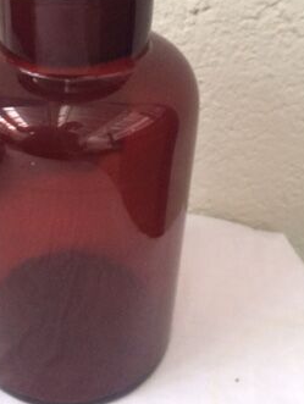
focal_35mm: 56
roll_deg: -3.1
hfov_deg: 26.1
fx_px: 654
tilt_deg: -31.1
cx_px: 127
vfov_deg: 33.3
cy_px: 82
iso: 250
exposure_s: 1/33
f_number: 2.2
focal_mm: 4.15
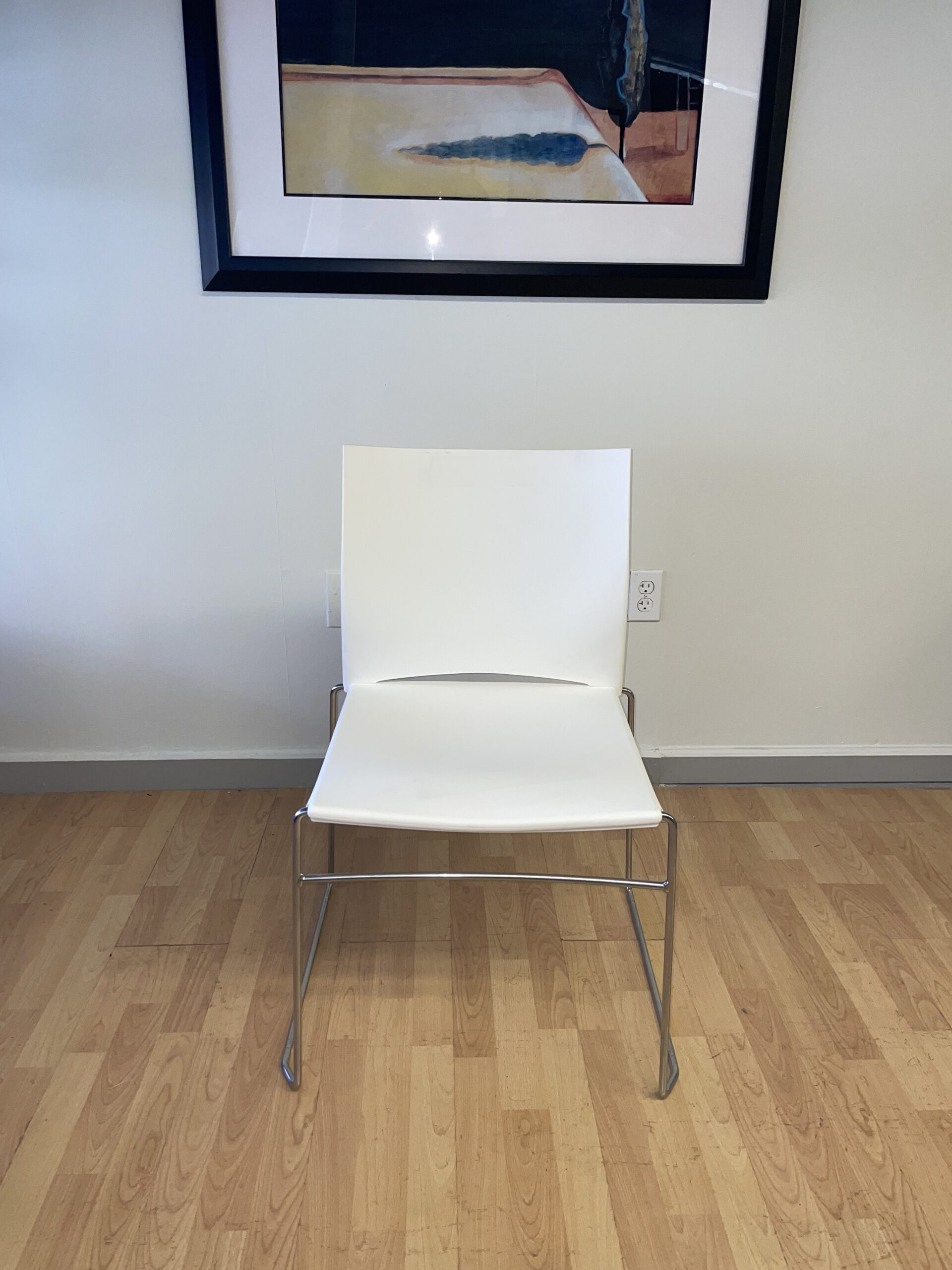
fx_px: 953
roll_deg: +0.2
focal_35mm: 26
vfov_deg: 67.3
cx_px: 476
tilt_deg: -19.8
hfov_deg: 53.1
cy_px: 635
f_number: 1.6
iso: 80
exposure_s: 1/120
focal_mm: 4.2
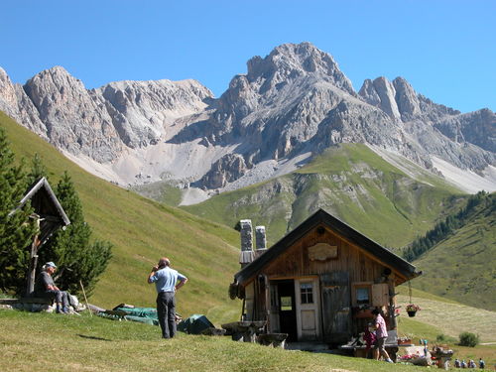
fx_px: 946
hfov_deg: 29.4
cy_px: 186
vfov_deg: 22.3
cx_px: 248
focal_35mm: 66
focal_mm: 16.8
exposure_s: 1/256
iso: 100
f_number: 5.2
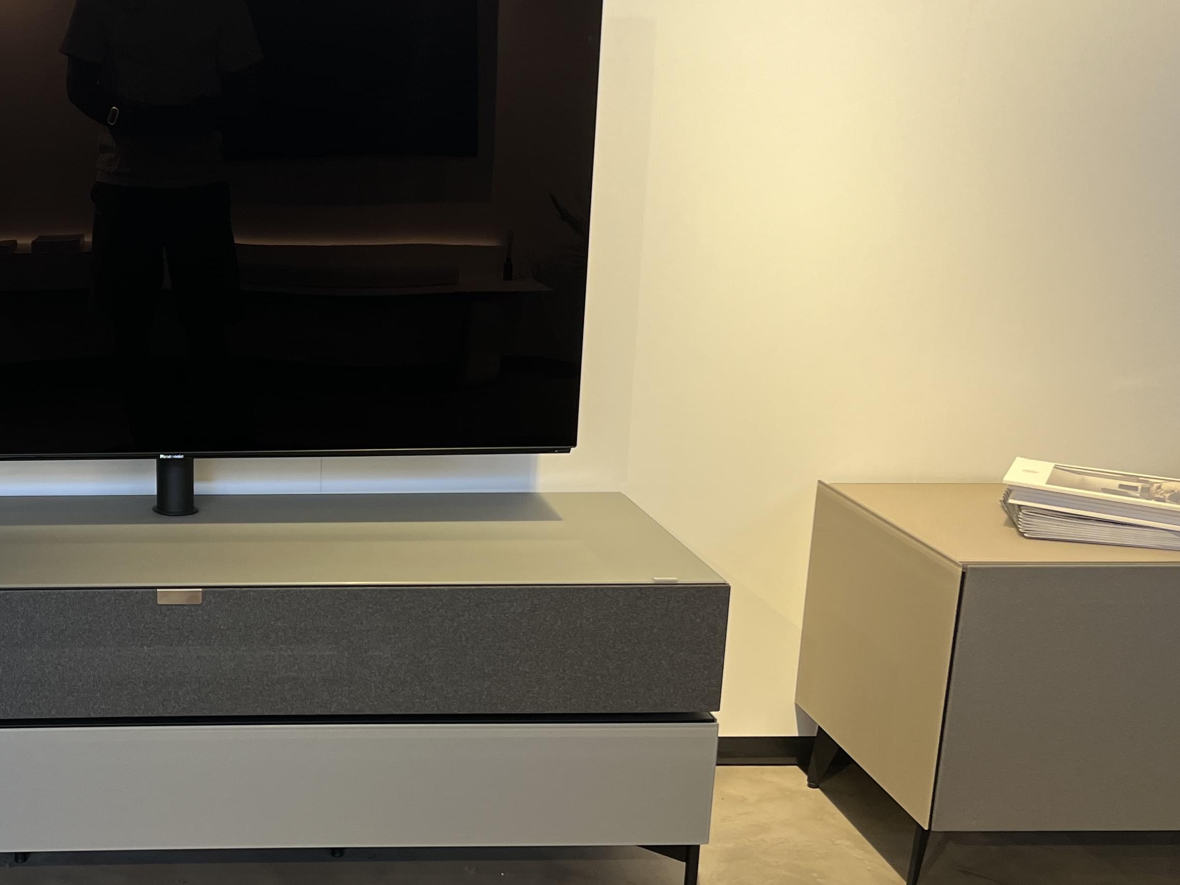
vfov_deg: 32.1
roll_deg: -0.3
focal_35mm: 45
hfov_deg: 40.2
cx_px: 215
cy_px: 505
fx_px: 1534
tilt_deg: -14.6
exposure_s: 1/100
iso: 80
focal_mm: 5.7
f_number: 1.5
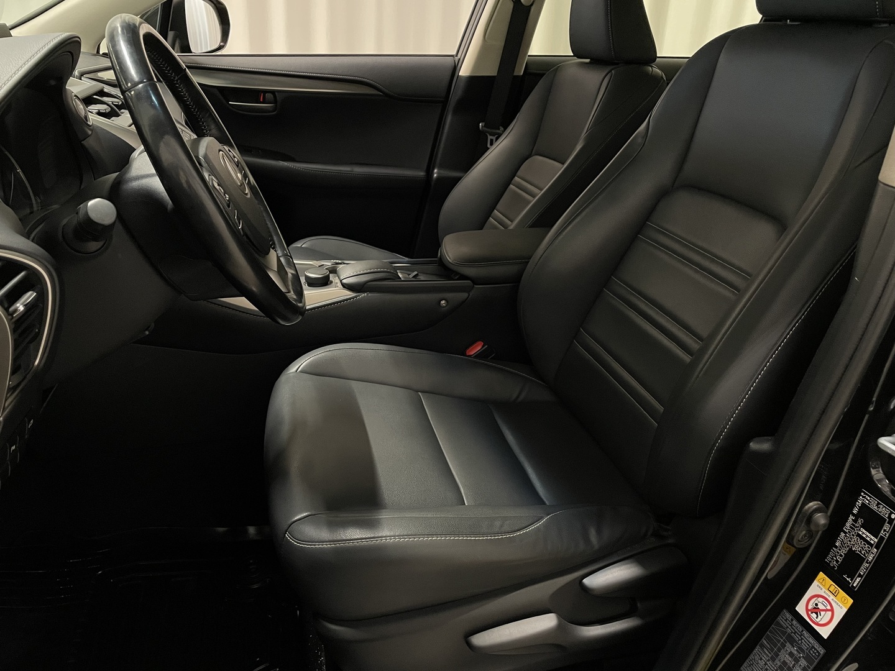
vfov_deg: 53.1
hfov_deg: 67.3
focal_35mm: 26
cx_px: 448
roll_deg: -3.2
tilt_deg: -24.9
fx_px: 672
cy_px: 336
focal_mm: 4.2
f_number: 1.6
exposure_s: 1/50
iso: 400
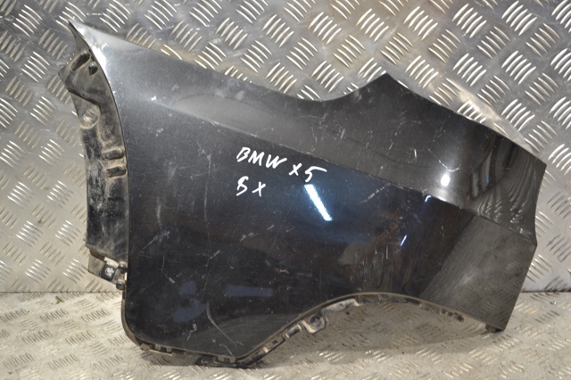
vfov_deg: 25.7
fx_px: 832
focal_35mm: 52
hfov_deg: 37.9
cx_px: 286
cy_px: 190
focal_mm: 35
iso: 360
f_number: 5
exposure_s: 1/30
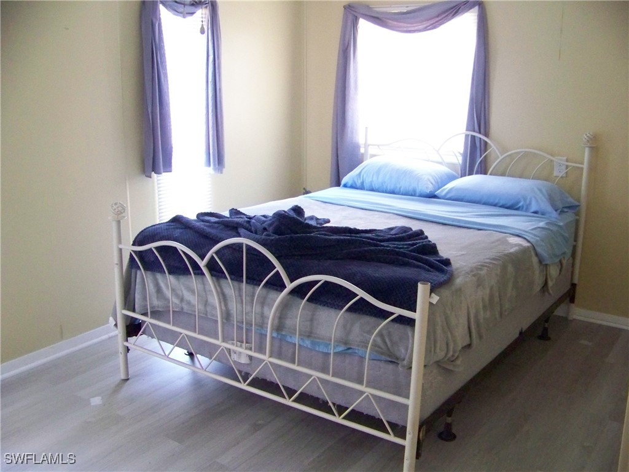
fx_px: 654
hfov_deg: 51.4
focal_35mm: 36
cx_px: 314
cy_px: 236
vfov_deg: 39.7
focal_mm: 5.85
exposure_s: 1/30
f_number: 2.8
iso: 500
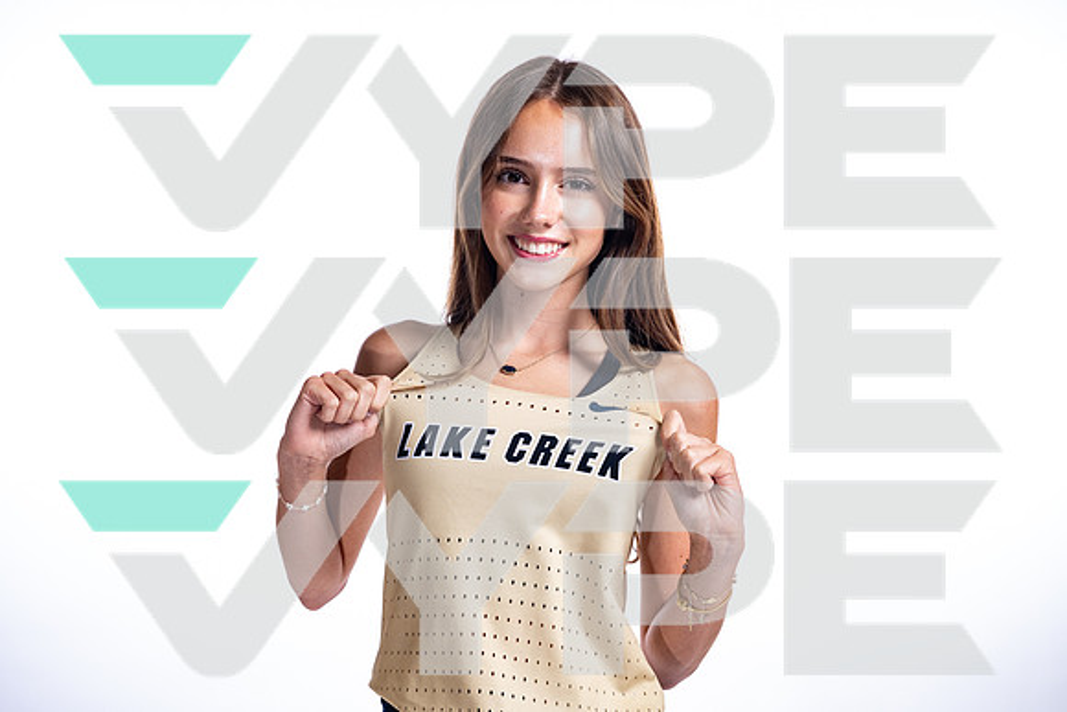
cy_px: 356
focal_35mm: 50
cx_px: 534
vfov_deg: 27.0
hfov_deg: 39.6
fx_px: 1482
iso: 400
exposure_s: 1/250
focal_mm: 50
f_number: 5.6
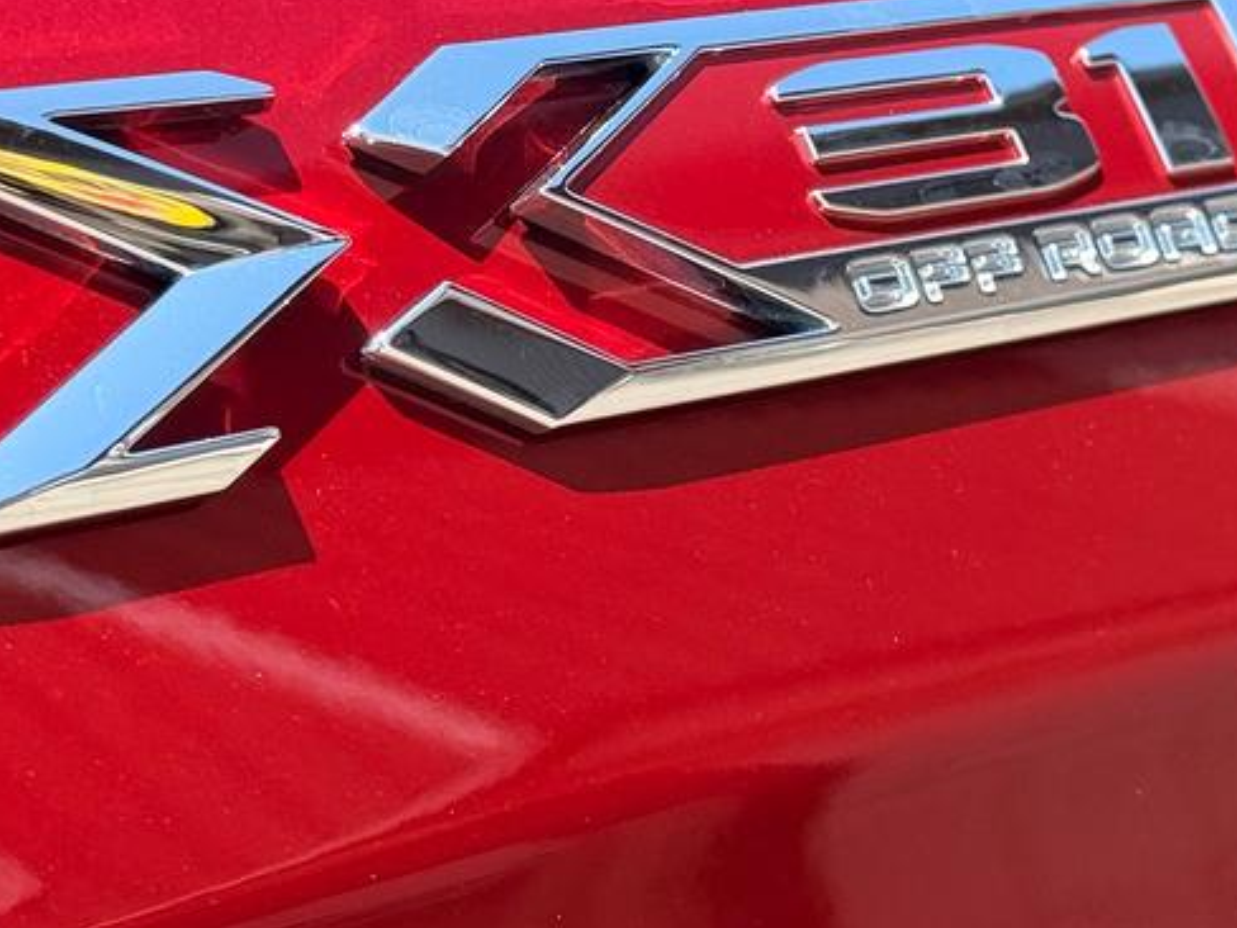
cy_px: -18
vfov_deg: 11.6
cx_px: 545
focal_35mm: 126
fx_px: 4503
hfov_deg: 15.6
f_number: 1.78
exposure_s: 1/1754
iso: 100
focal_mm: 6.76
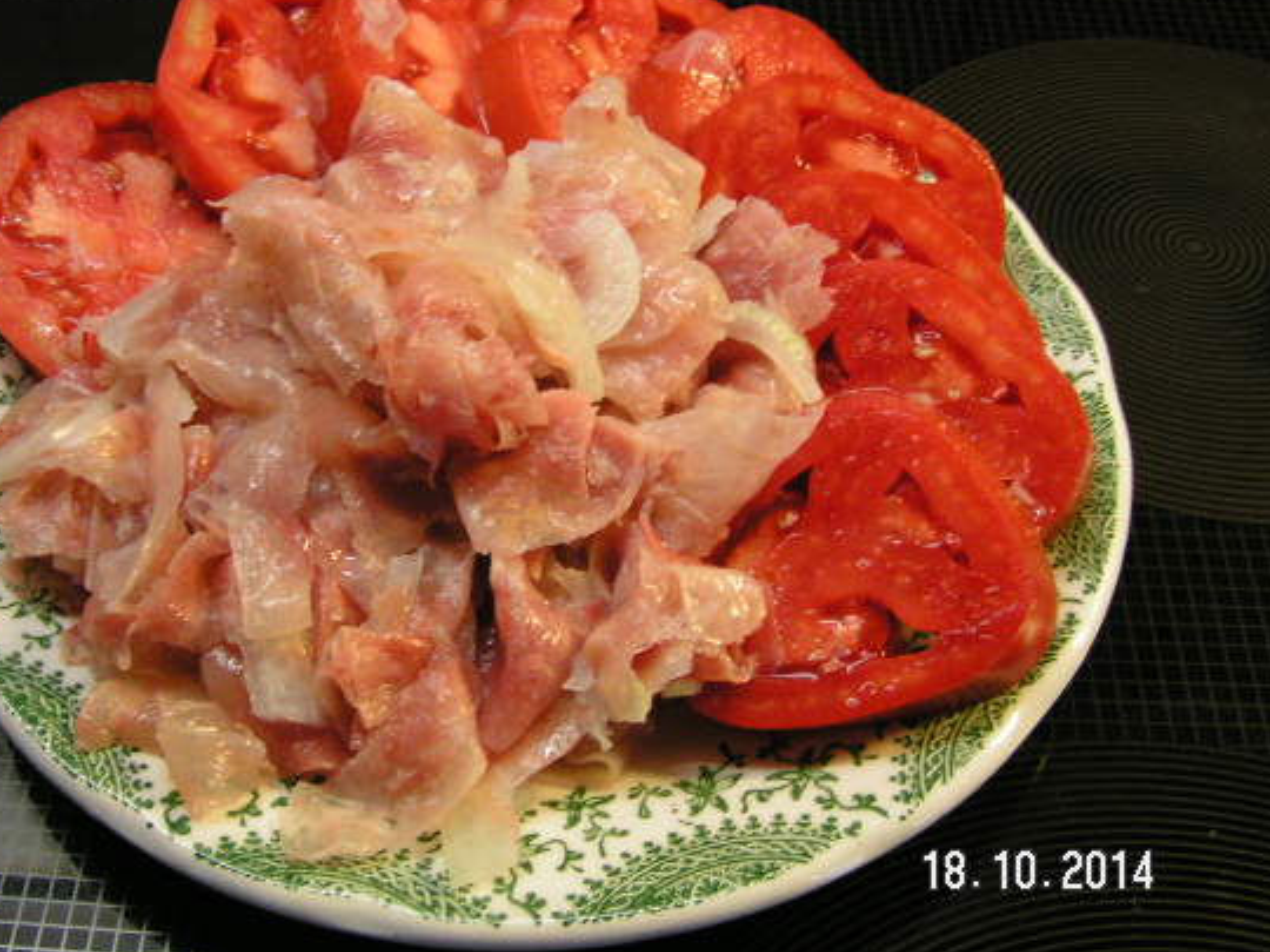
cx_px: 529
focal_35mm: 45
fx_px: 1651
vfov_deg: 32.1
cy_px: 416
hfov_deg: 41.9
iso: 200
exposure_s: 1/13
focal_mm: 5.8
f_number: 2.8
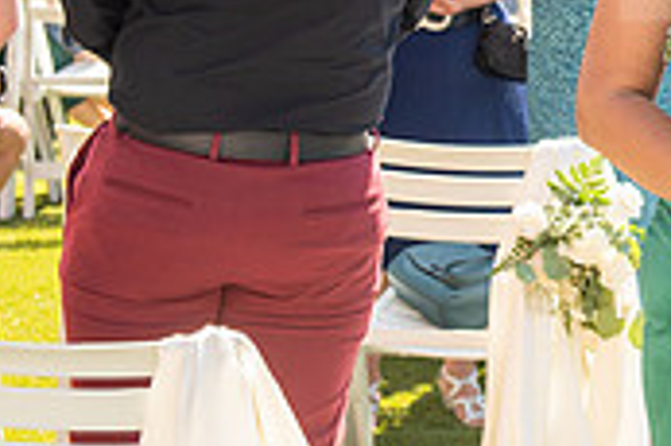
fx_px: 3240
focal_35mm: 174
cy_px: -72
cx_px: 958
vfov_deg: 7.8
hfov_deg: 11.4
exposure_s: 1/200
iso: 100
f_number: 5.6
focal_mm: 48
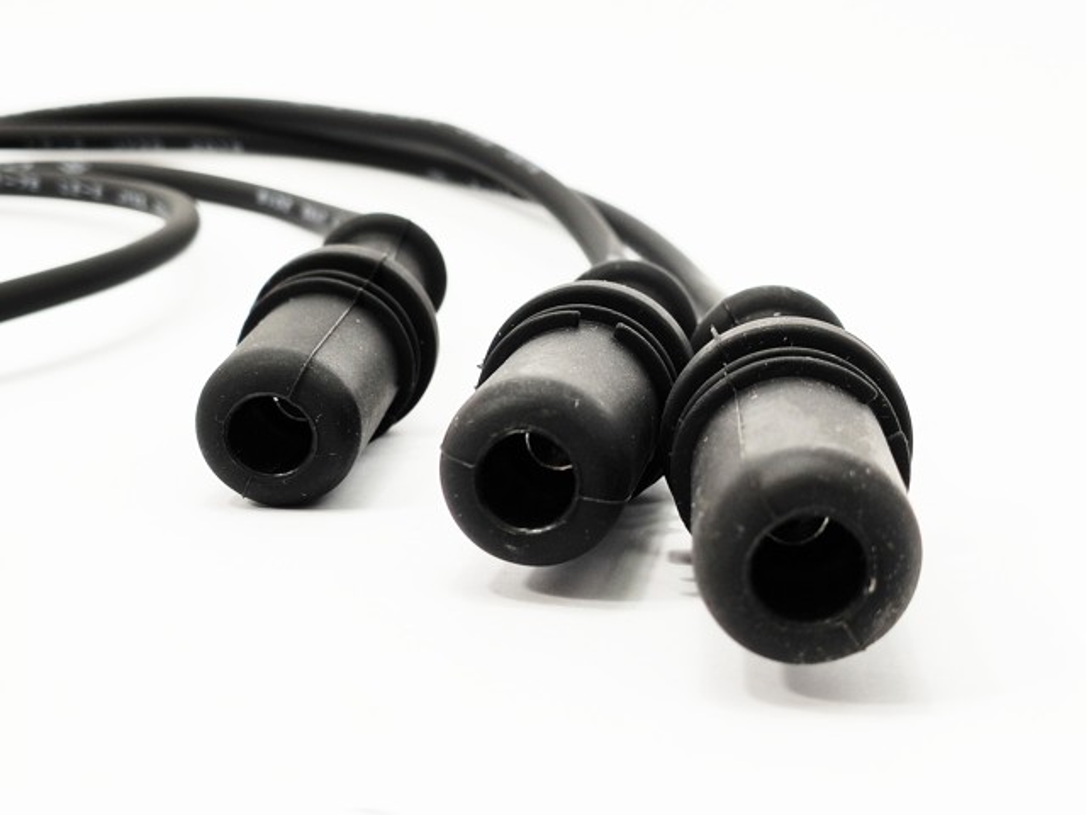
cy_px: 408
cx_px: 543
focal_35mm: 51
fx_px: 1600
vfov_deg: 28.6
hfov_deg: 37.5
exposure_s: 1/124
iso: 112
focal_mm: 4.75
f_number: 1.75
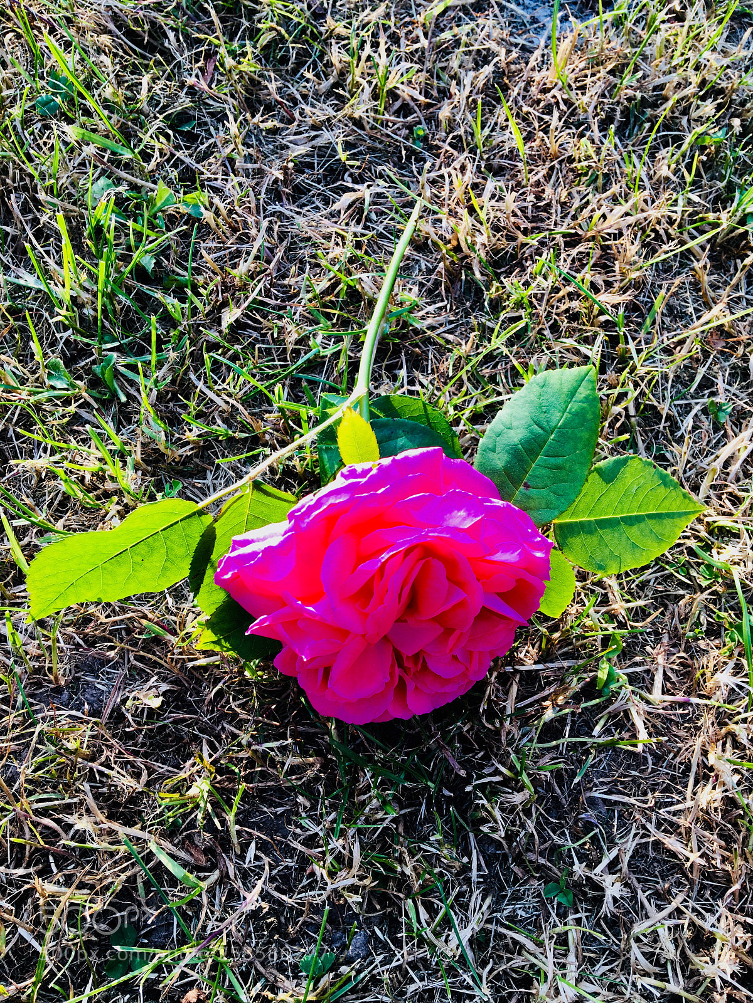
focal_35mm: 29
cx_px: 376
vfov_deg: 61.7
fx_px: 841
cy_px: 502
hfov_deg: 48.2
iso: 25
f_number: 2.2
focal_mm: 4.15
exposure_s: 1/114
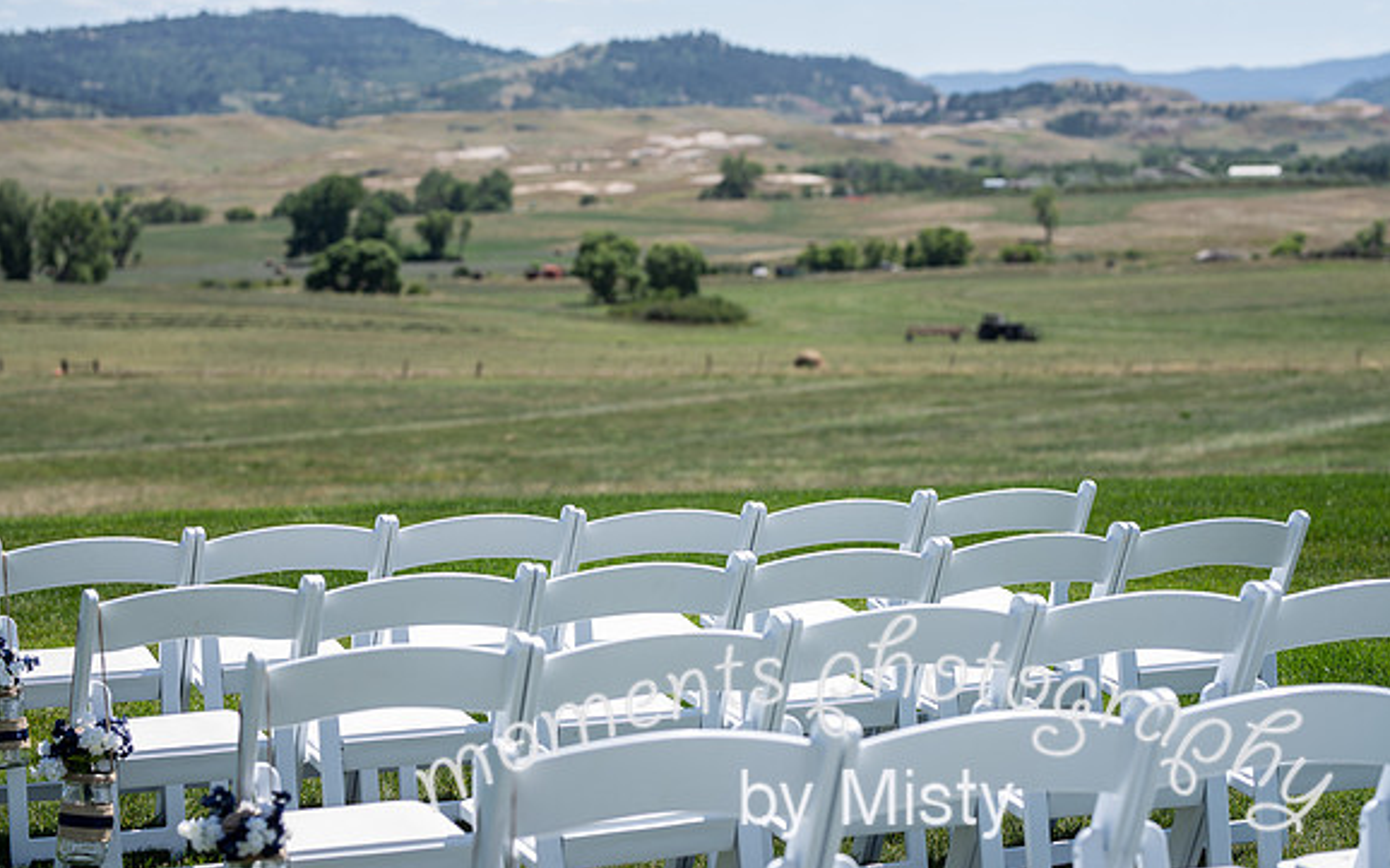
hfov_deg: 23.8
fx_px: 3295
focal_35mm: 87
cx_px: 695
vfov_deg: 15.0
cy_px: 432
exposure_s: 1/500
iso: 80
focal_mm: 85
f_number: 4
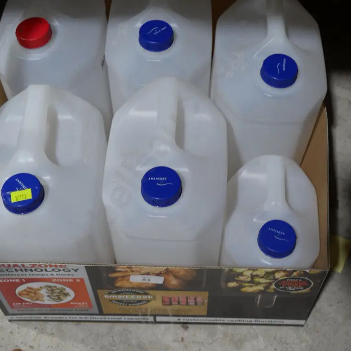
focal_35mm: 55
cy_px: 123
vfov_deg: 30.9
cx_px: 176
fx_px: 631
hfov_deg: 31.1
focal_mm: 23
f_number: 5.1
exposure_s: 1/60
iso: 320
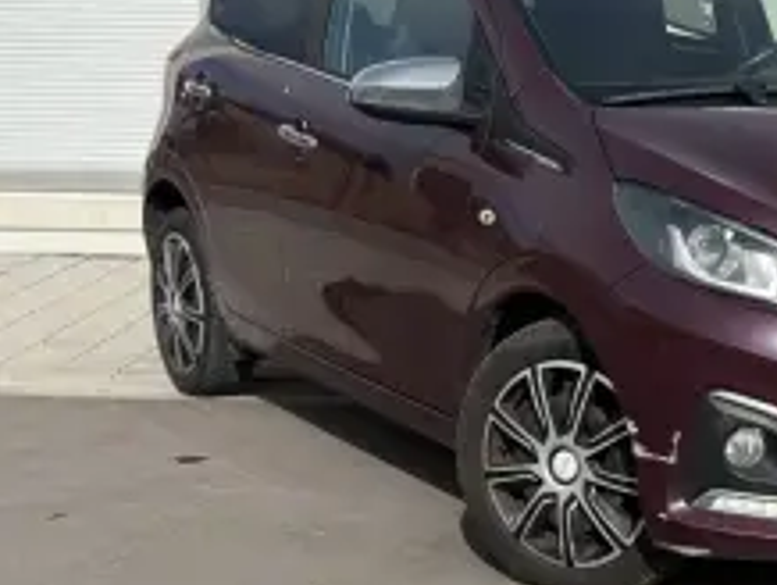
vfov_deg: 16.8
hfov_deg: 21.7
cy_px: 275
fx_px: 1977
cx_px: 709
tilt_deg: -9.6
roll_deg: -0.4
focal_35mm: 88
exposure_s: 1/8772
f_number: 1.78
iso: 80
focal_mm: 6.76
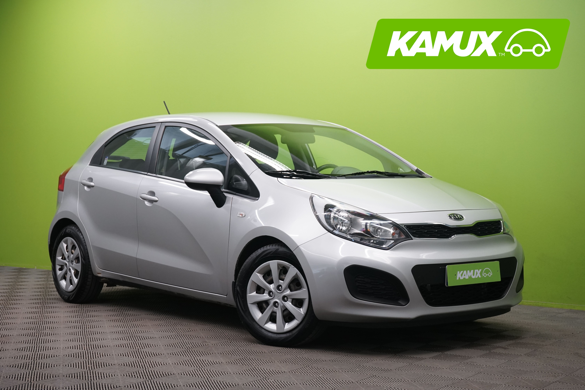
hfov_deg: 31.0
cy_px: 195
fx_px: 1056
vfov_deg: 20.9
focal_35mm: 65
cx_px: 292
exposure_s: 1/25
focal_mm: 65
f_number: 8
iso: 1250
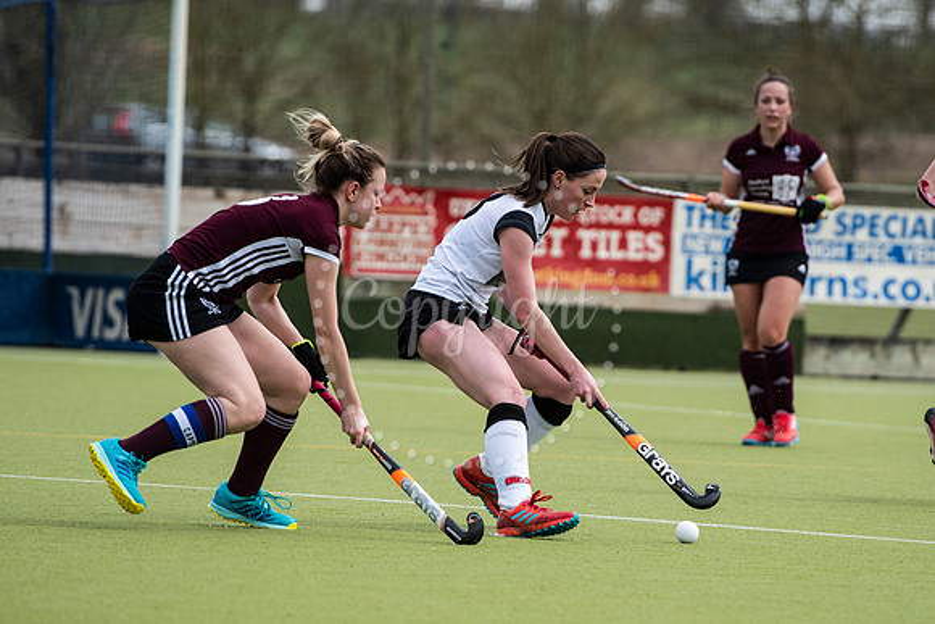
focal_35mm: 372
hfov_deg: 5.5
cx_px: 529
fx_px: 9663
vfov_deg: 3.7
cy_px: 329
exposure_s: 1/1250
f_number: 3.2
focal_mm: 200
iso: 160
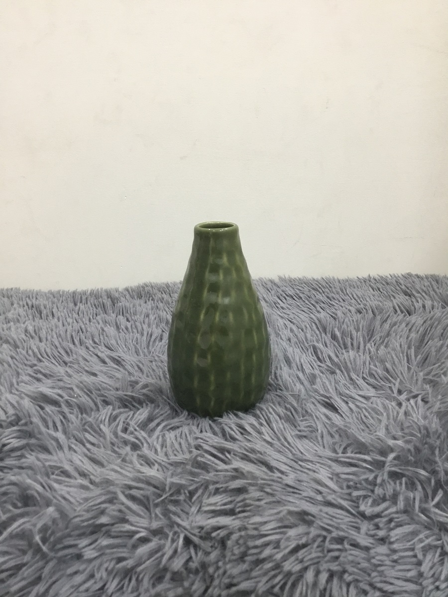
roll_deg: +1.1
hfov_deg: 45.4
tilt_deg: -17.1
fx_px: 535
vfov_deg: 58.4
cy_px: 298
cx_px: 224
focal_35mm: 31
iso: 125
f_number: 2.4
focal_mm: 3.3
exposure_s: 1/33
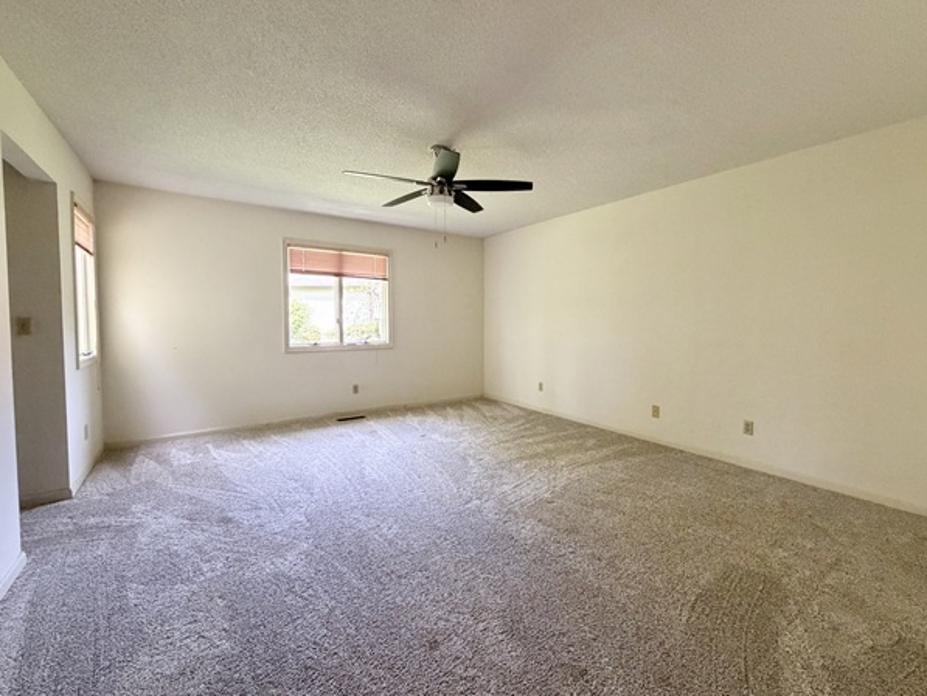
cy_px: 337
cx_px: 494
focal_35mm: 15
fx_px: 402
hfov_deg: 98.0
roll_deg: +0.0
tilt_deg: -3.0
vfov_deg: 81.7
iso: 320
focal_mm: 2.22
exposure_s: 1/78
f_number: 2.2
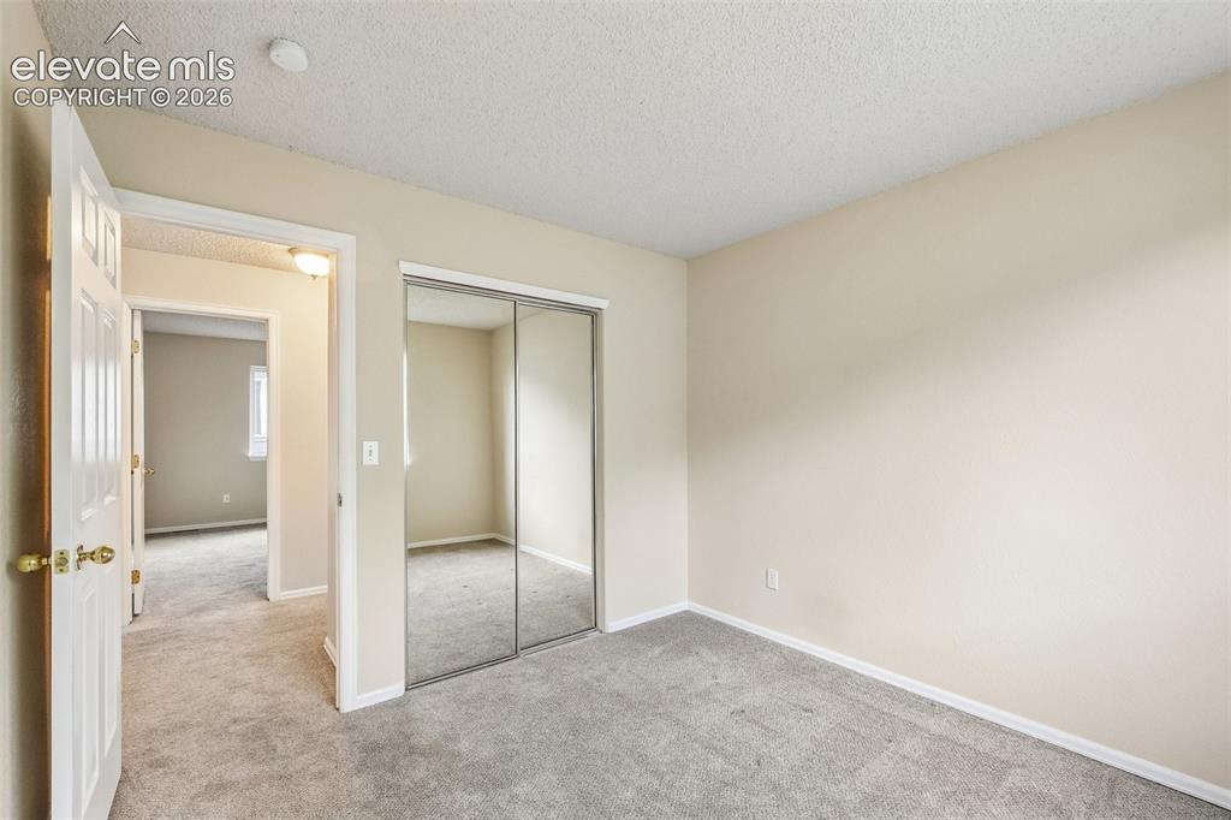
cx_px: 616
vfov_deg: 77.3
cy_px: 410
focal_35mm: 15
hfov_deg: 100.4
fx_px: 513
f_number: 9
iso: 640
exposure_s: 1/15
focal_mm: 10
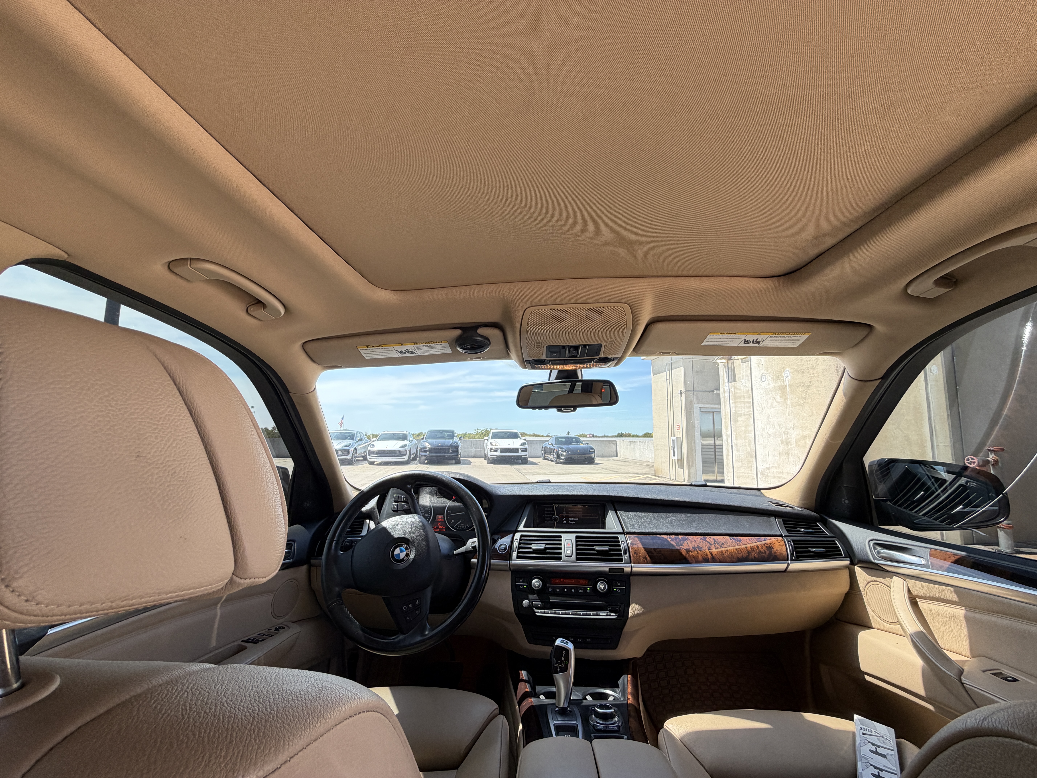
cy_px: 389
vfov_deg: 85.7
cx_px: 518
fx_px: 419
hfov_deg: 102.1
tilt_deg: +7.2
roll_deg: +0.9
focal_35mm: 14
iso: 50
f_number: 2.2
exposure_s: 1/129
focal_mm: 2.22
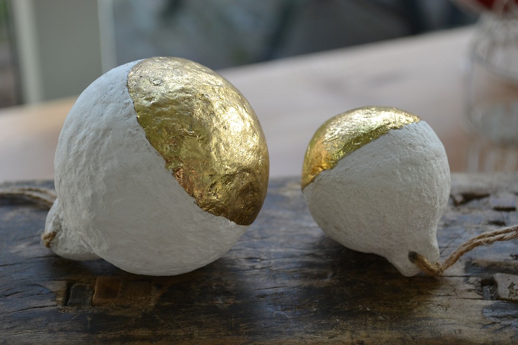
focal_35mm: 69
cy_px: 172
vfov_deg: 19.7
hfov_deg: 29.3
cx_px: 259
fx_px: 992
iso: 400
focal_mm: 46
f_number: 5.3
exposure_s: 1/80
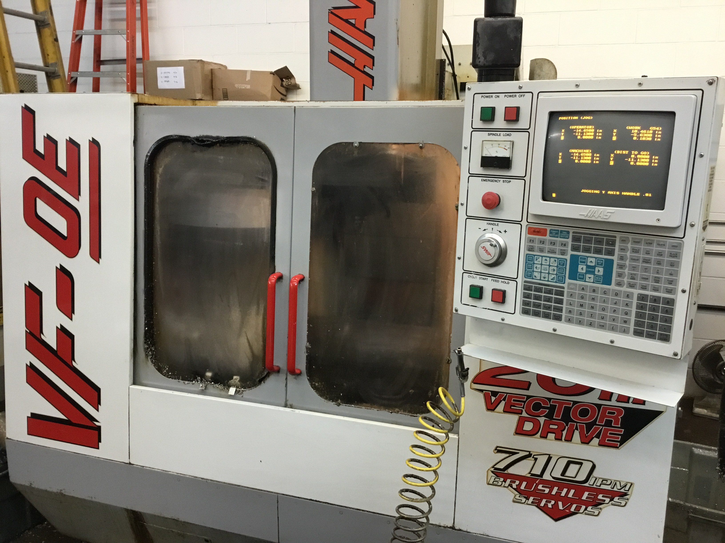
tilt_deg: -13.3
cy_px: 272
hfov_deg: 58.4
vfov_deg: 45.4
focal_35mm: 31
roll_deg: -0.8
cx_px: 362
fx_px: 649
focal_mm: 3.3
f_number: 2.4
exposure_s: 1/30
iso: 125
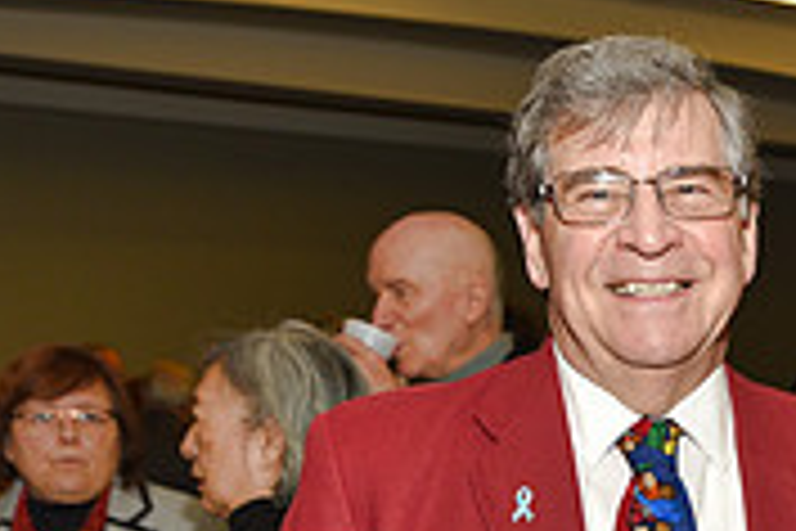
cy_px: 745
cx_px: 1106
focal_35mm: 105
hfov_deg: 17.9
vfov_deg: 12.5
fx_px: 2321
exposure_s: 1/60
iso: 200
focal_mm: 32
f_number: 5
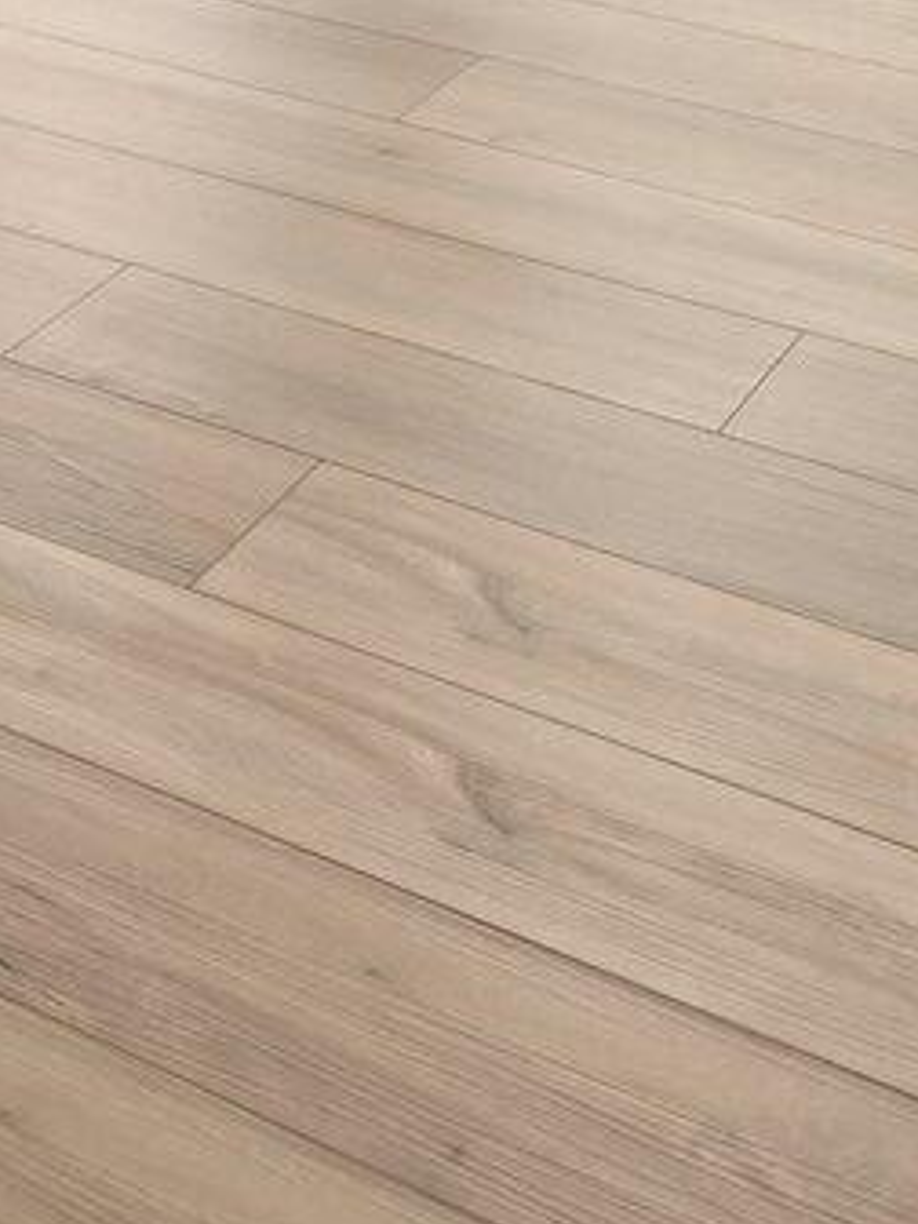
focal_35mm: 82
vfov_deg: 18.0
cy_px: -1080
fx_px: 2899
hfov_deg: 17.4
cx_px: -66
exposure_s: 1/100
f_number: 8
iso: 100
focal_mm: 14
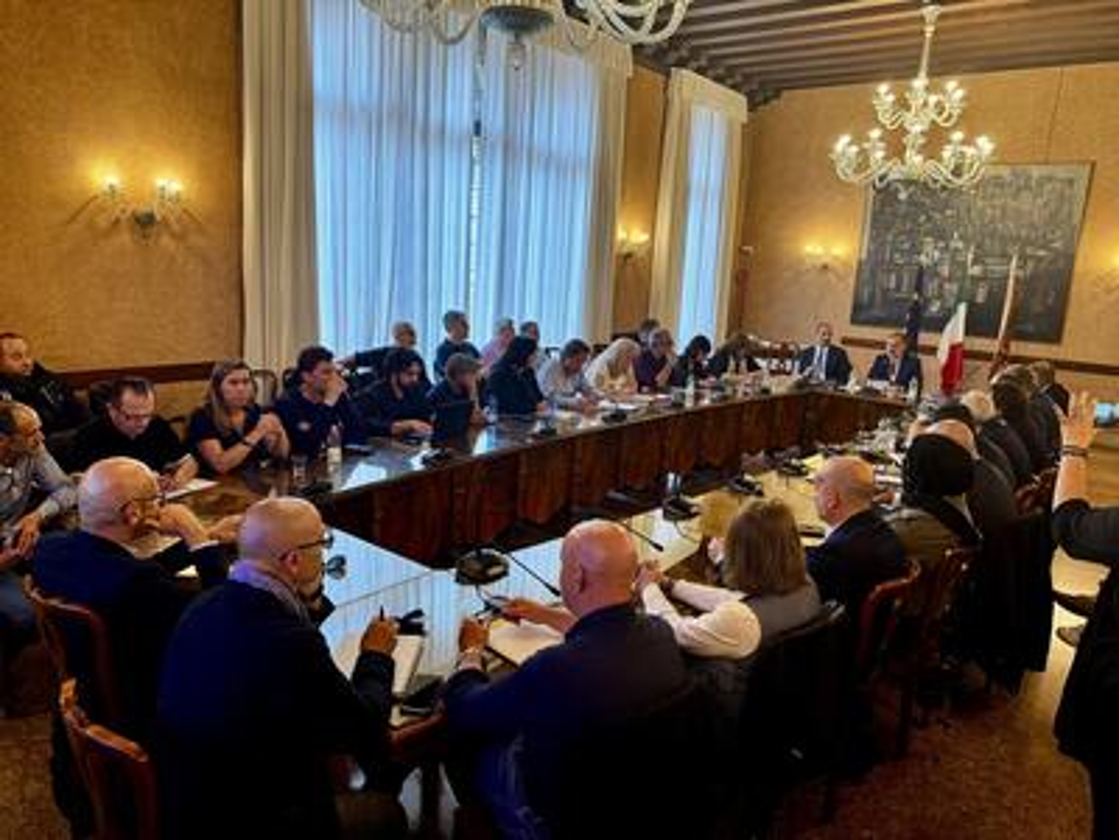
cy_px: 420
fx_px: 776
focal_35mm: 24
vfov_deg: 56.8
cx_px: 560
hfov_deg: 71.6
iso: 160
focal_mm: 6.76
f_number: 1.78
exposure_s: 1/50
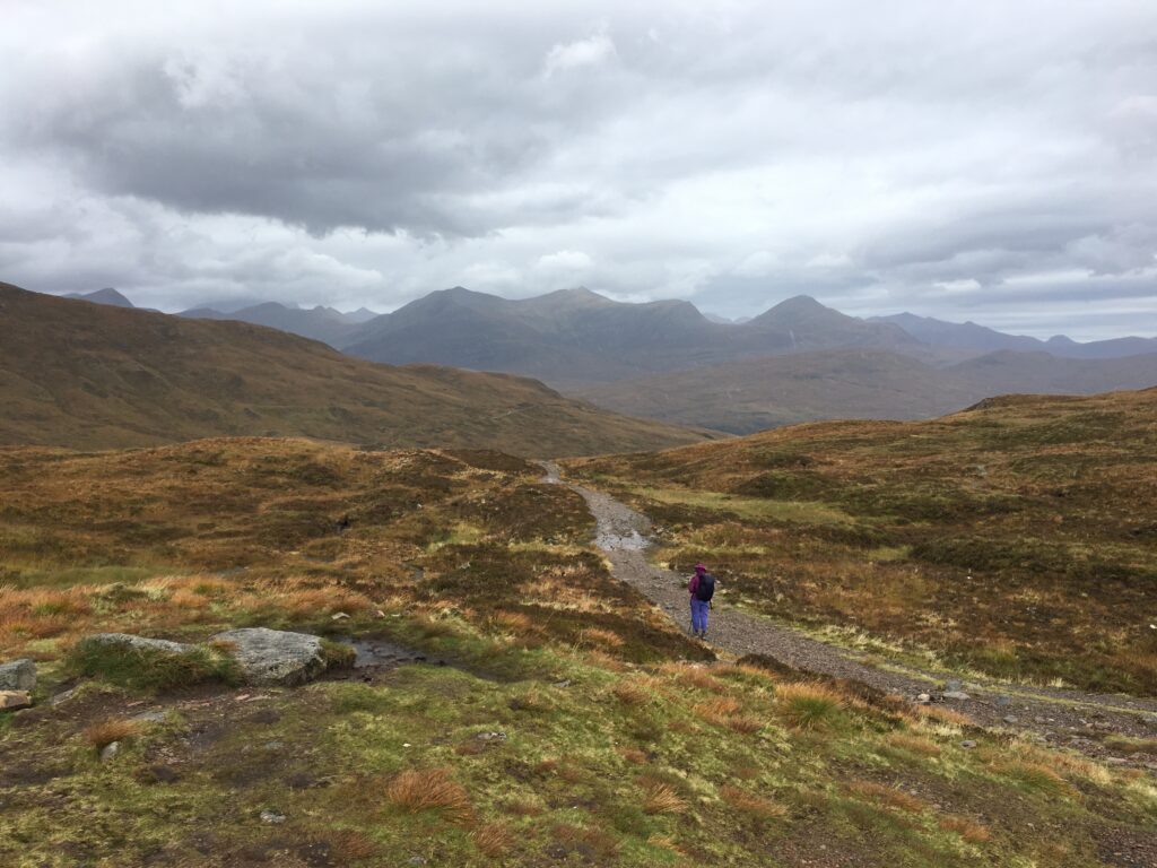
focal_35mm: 29
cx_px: 578
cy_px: 434
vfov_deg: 48.2
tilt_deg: -4.6
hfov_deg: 61.7
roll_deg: +0.4
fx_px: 969
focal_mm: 4.15
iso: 25
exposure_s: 1/646
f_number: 2.2
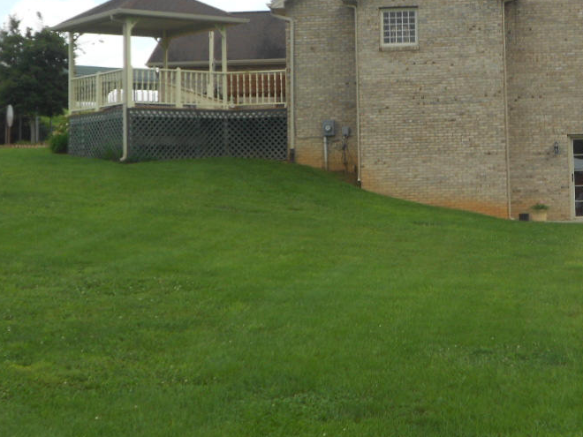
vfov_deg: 19.2
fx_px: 1280
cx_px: 441
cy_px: 101
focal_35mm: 76
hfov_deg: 25.3
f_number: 4.5
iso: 80
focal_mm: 8.8
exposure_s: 1/200
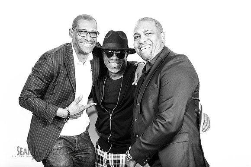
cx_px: 126
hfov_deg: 38.2
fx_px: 363
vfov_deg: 26.0
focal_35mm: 52
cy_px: 84
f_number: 4
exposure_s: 1/200
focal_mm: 52
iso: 500
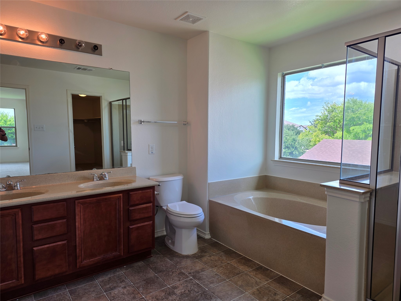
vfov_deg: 58.9
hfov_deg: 73.9
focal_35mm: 23
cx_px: 200
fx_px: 266
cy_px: 150
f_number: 1.7
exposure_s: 1/120
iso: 16
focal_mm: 6.25
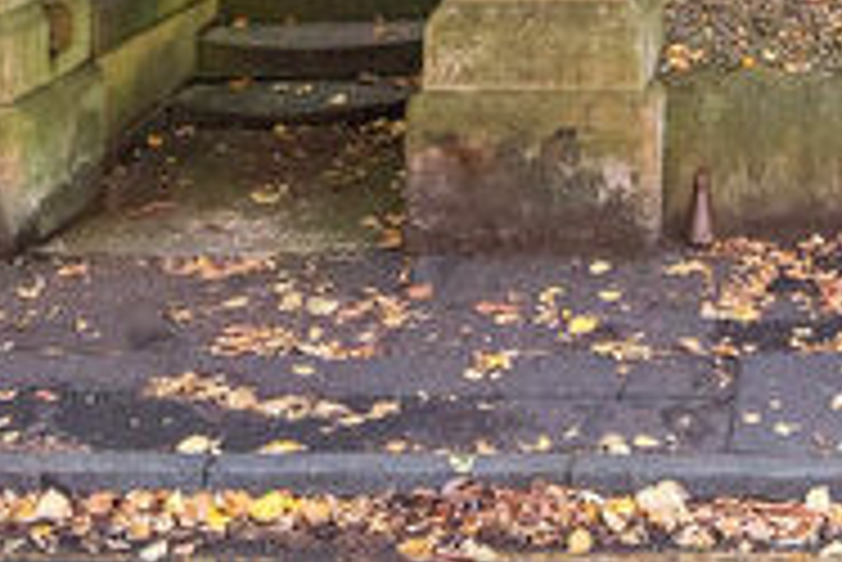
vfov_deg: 13.5
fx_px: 2107
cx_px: 905
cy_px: -483
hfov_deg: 21.5
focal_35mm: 90
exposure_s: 1/100
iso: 6400
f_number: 8
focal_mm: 24
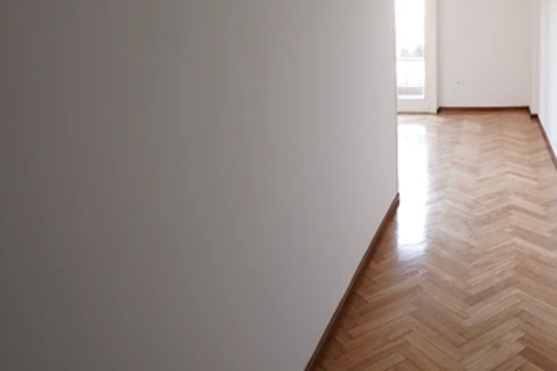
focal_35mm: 33
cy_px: 75
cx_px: 485
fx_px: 511
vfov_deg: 38.5
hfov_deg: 51.6
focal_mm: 14
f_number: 1.8
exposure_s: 1/500
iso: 1250
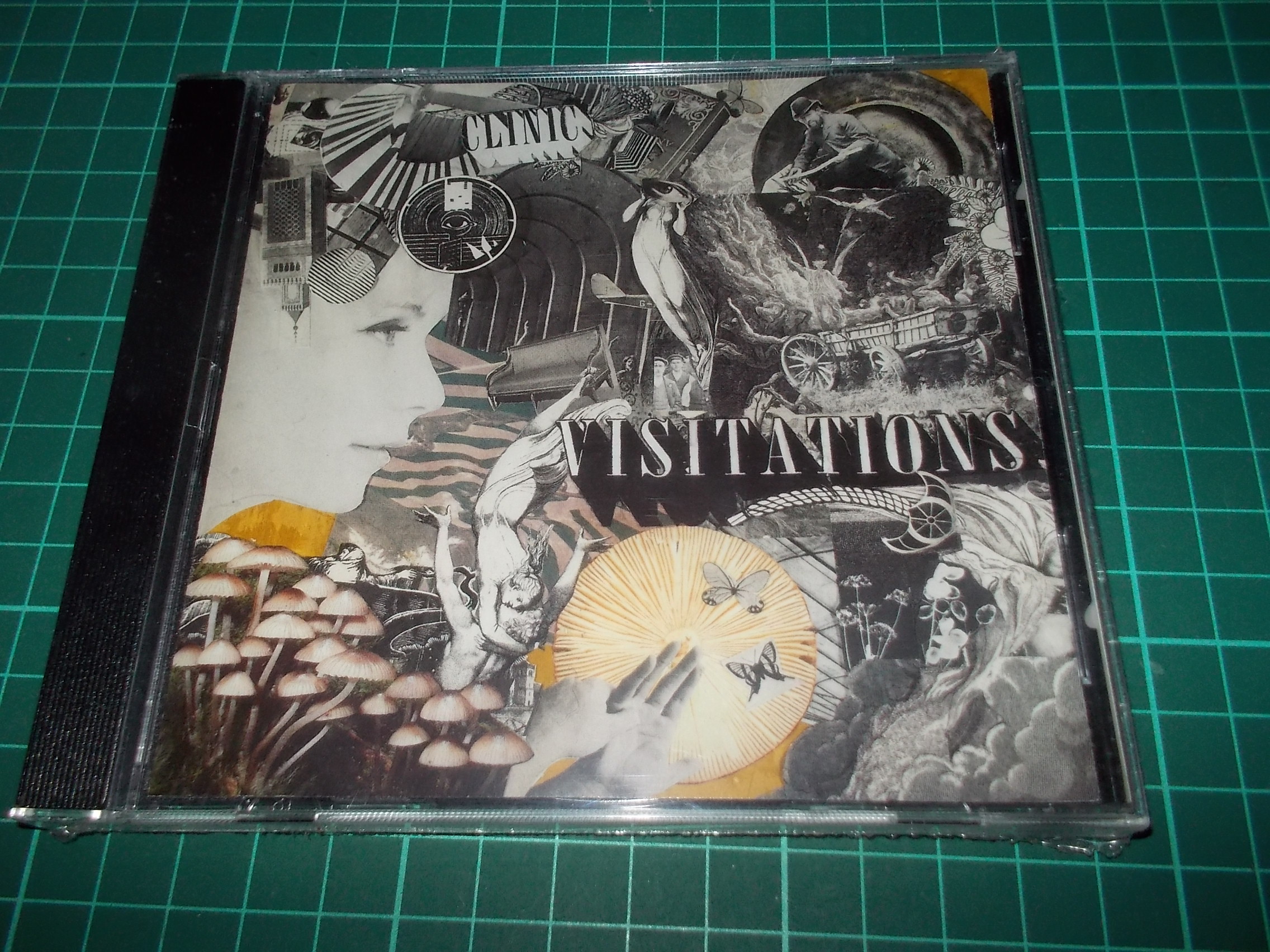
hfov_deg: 61.7
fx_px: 1064
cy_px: 476
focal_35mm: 29
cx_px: 635
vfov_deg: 48.2
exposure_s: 1/30
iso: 200
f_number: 3.3
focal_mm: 4.1
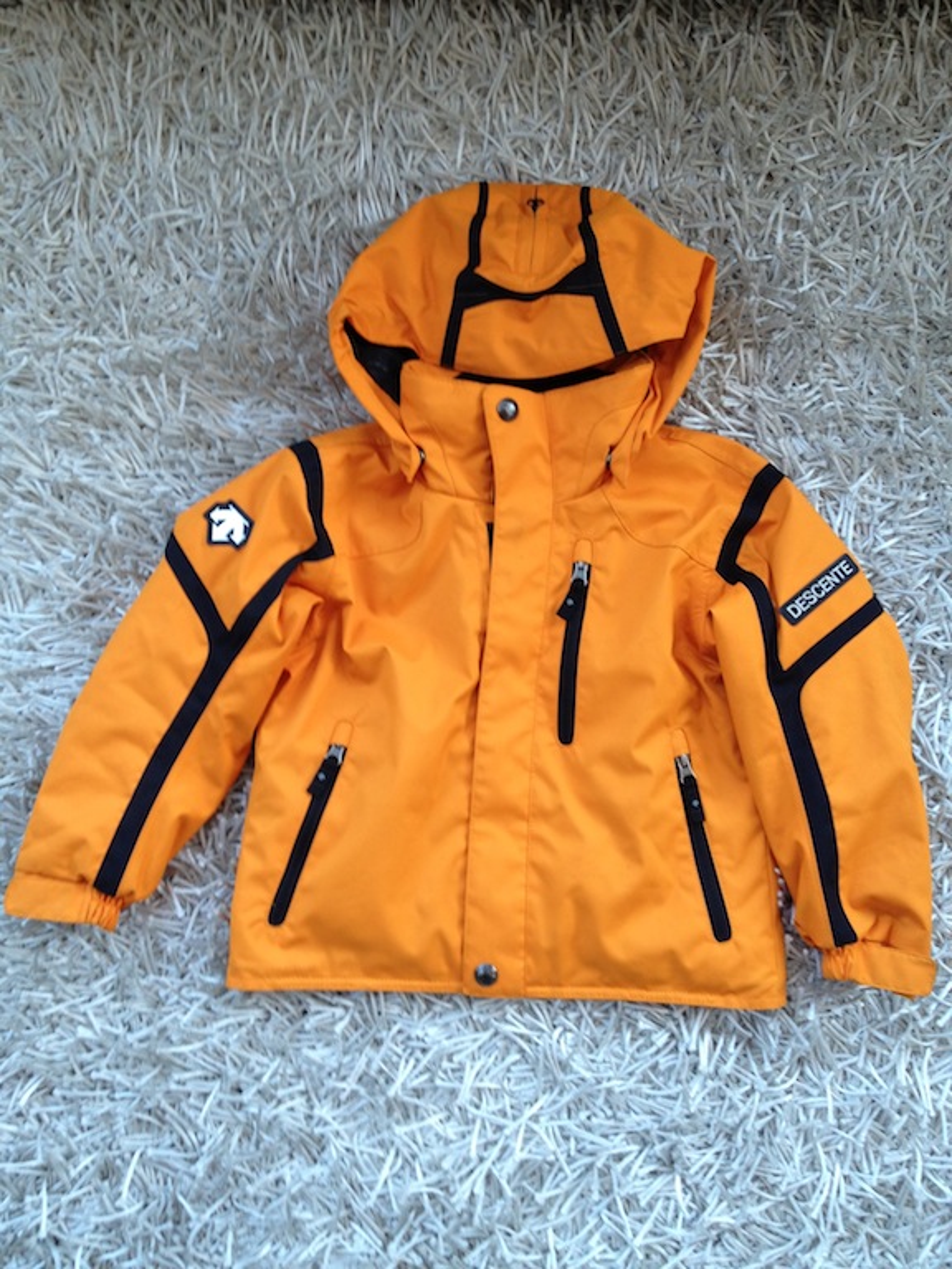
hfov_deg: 40.7
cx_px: 476
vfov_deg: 52.6
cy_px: 634
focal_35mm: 35
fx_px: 1283
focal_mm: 4.28
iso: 80
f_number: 2.4
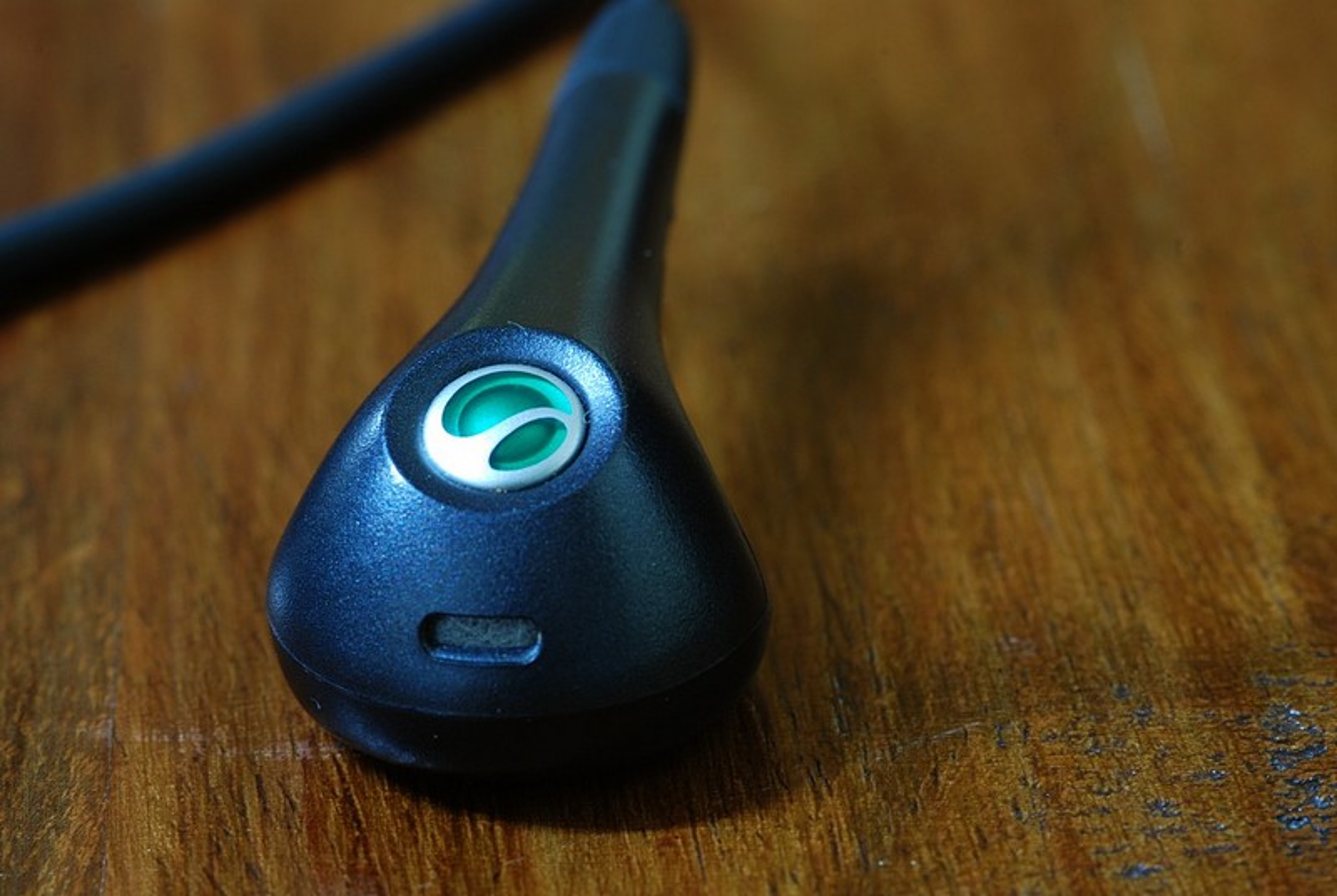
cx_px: 668
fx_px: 5858
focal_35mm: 158
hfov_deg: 13.0
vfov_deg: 8.7
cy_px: 448
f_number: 18
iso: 100
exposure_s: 15
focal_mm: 105
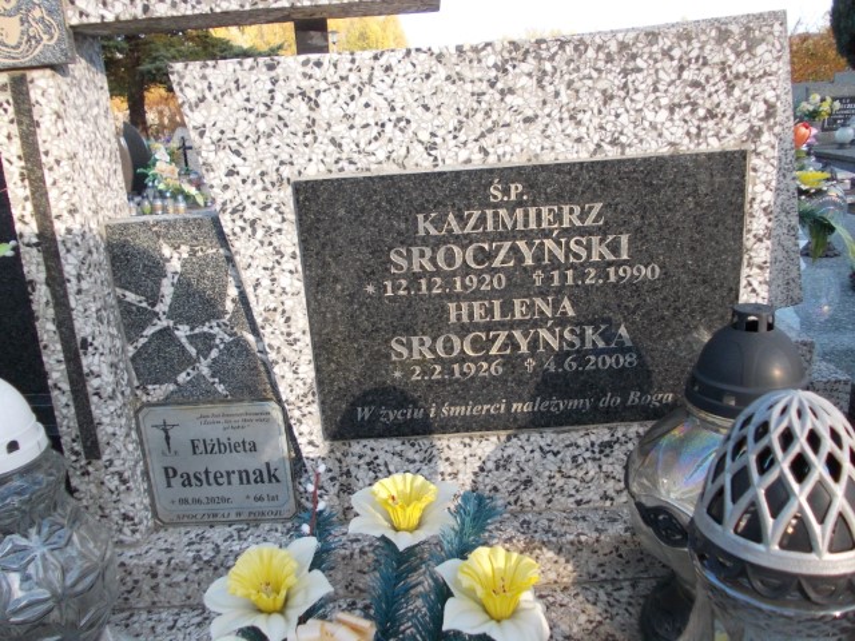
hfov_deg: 63.4
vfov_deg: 49.7
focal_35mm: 28
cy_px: 320
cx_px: 428
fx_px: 692
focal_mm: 4
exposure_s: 1/250
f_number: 2.7
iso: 100
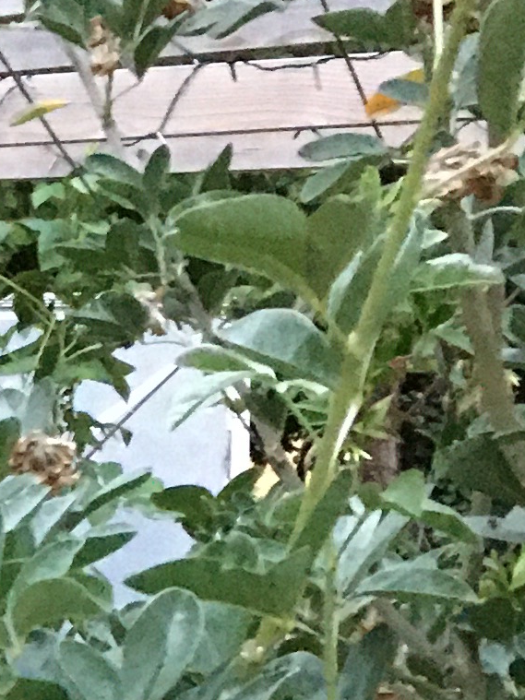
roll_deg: +1.3
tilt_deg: -16.0
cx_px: -625
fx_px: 3115
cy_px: 1264
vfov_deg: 11.8
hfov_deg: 8.9
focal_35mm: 154
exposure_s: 1/17
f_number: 2.2
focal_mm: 4.15
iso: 250
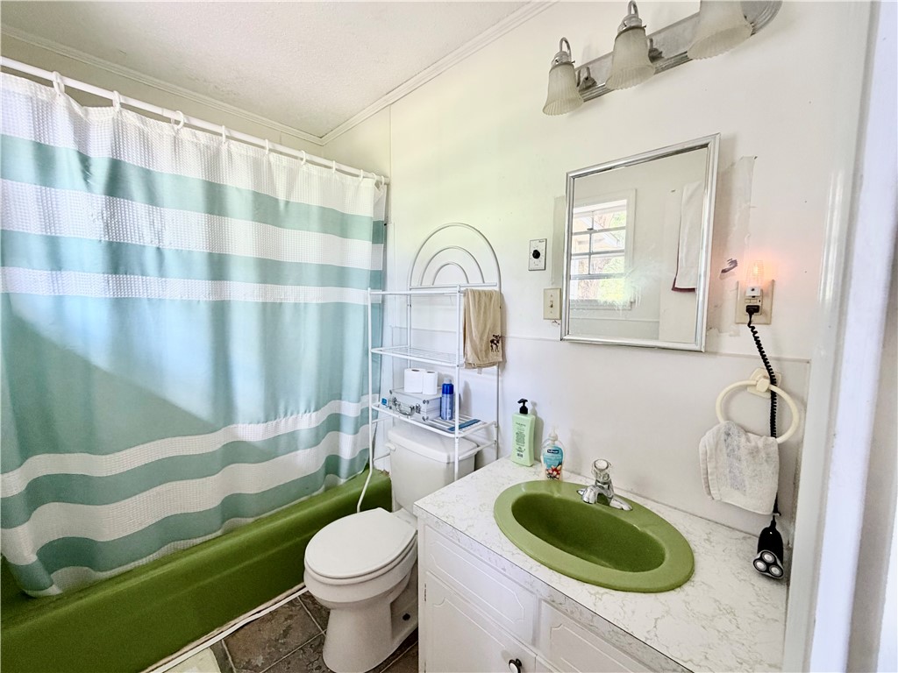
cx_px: 449
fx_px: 363
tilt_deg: -6.0
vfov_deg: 85.7
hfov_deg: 102.1
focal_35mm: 14
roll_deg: +0.4
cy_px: 336
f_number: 2.2
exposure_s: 1/60
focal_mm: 2.22
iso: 250
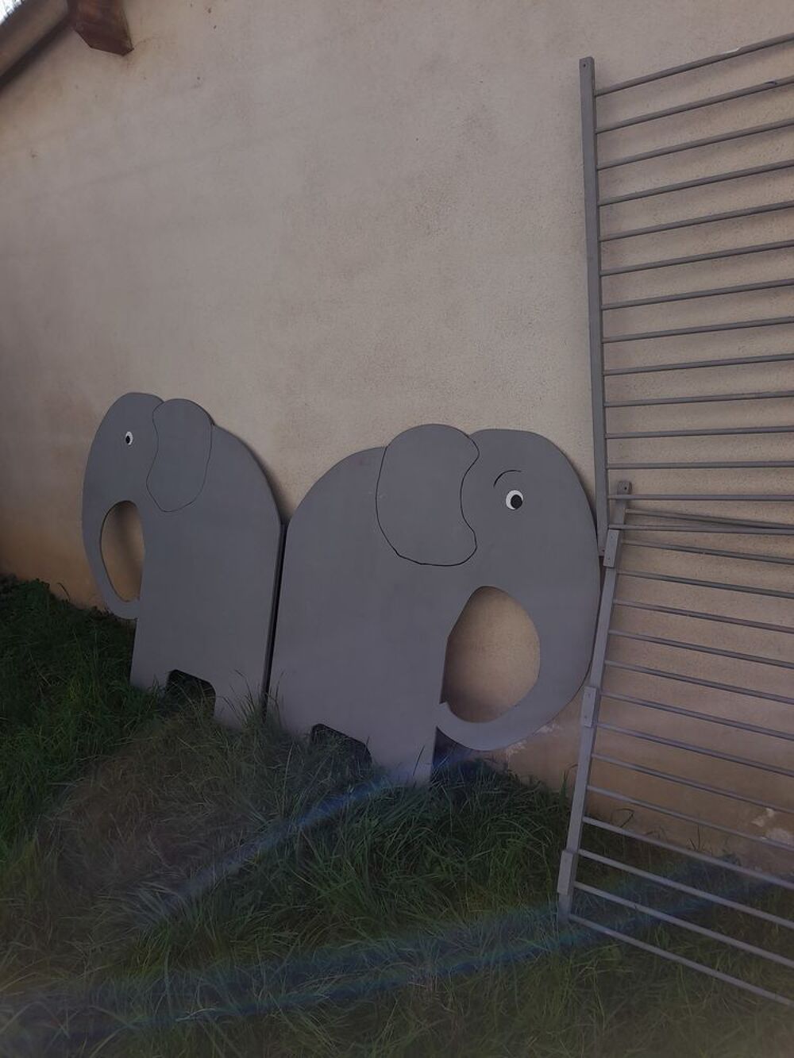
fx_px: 764
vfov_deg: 69.4
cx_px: 397
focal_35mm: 25
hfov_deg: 54.9
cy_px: 529
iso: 20
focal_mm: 4.6
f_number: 2
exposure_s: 1/343
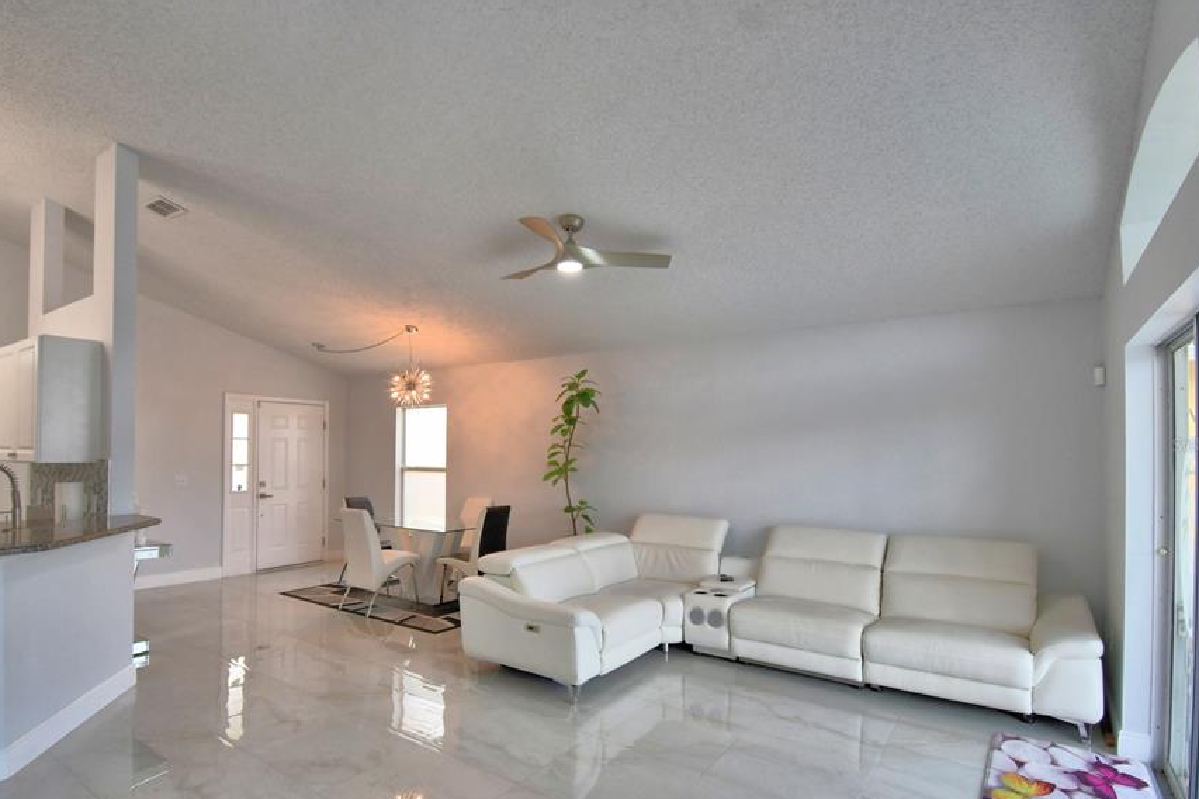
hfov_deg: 89.7
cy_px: 445
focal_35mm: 18
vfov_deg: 67.1
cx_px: 533
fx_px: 599
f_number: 4.5
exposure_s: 1/125
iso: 400
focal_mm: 10
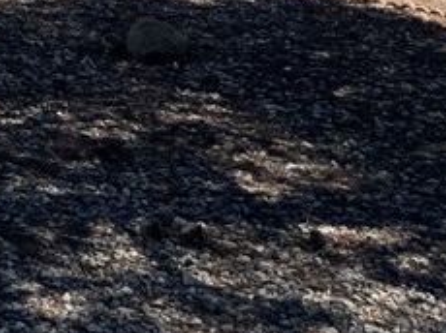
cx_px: -149
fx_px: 1377
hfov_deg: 17.2
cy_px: -381
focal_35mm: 107
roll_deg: +1.3
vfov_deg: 12.0
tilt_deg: -1.5
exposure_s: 1/4950
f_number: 1.78
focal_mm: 6.76
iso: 80
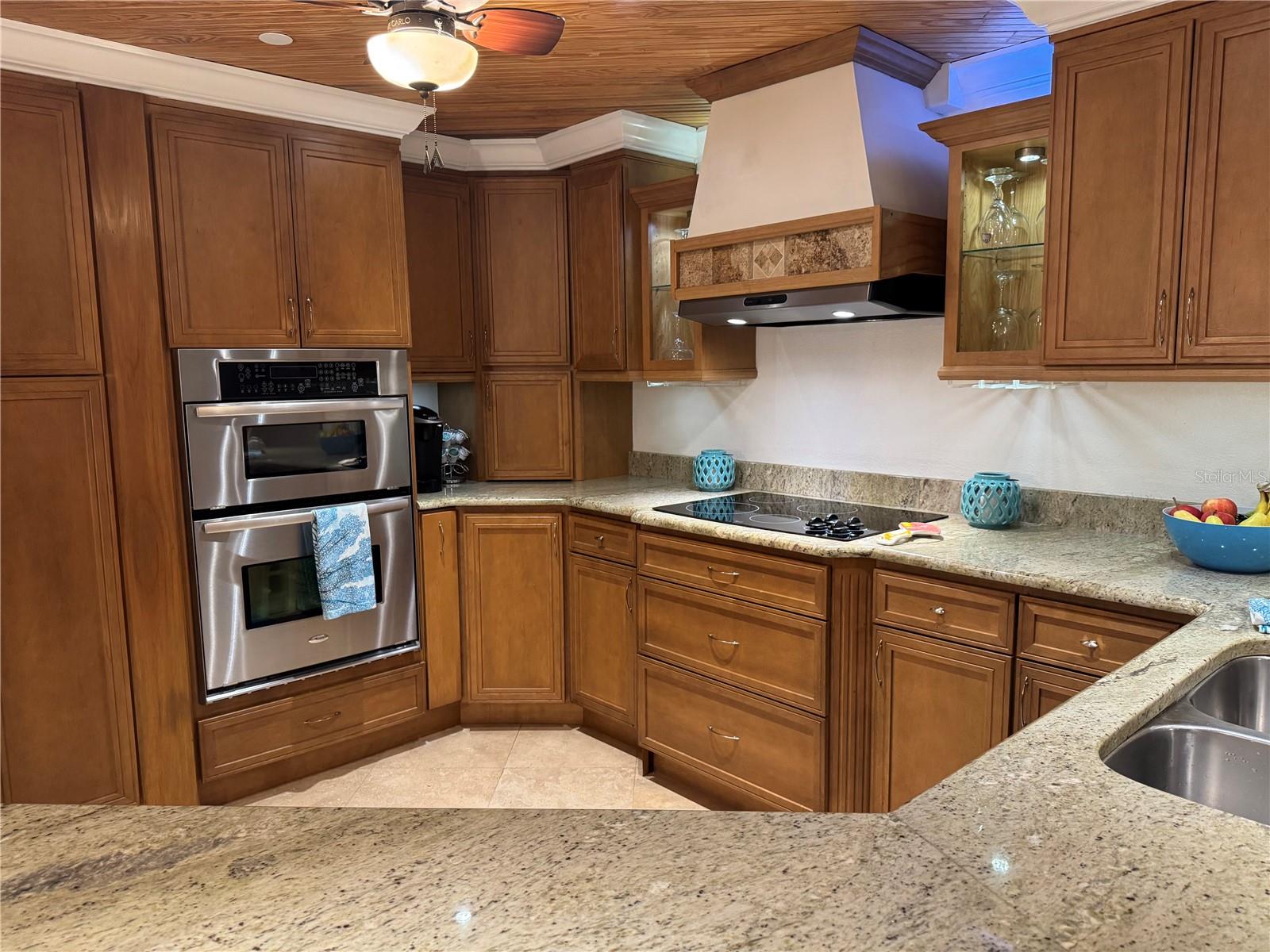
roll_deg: +1.3
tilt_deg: -7.8
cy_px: 476
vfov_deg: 56.8
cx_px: 635
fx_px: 881
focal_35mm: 24
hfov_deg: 71.6
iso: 400
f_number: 1.78
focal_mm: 6.76
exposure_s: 1/60
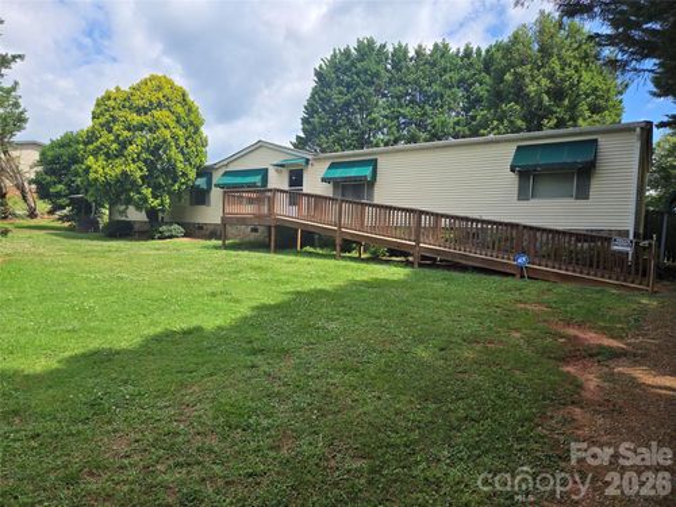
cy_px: 254
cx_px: 338
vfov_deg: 58.9
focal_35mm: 23
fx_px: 449
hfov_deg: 73.9
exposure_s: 1/1304
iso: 25
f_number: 1.8
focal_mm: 5.4
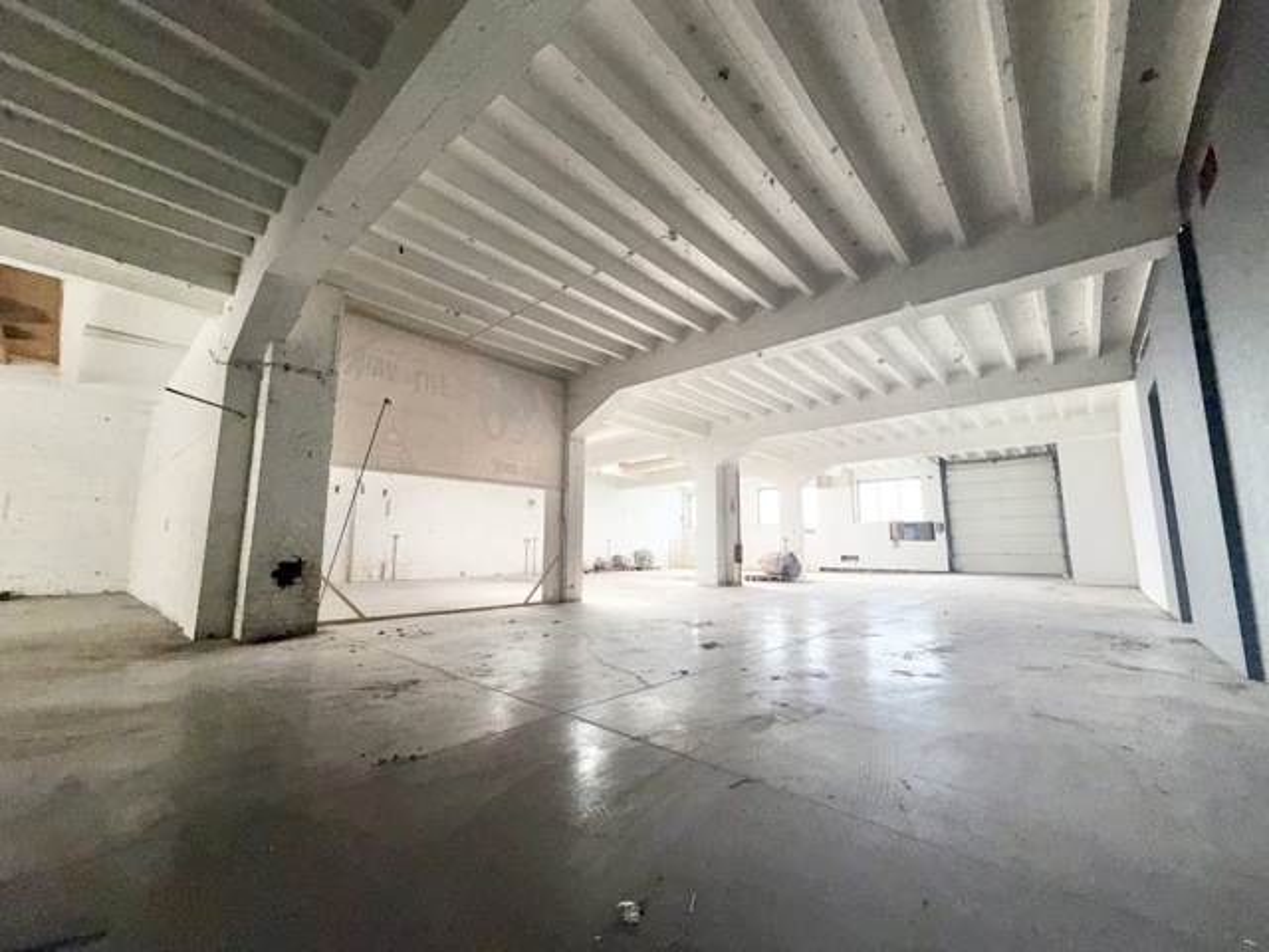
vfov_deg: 85.7
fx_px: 513
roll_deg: -0.2
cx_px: 634
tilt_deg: +7.5
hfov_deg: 102.1
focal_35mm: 14
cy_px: 476
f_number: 2.2
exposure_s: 1/121
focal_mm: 2.22
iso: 50
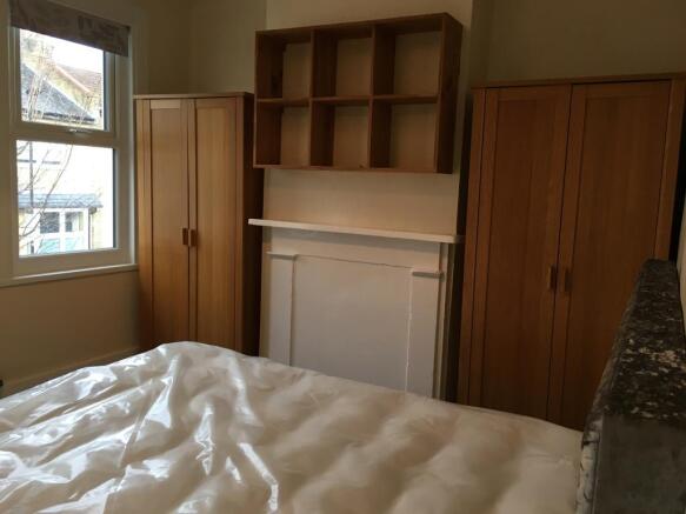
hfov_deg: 61.7
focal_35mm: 29
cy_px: 257
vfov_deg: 48.2
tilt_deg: -6.4
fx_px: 575
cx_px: 343
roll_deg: -1.9
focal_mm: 4.15
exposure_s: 1/33
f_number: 2.2
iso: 50
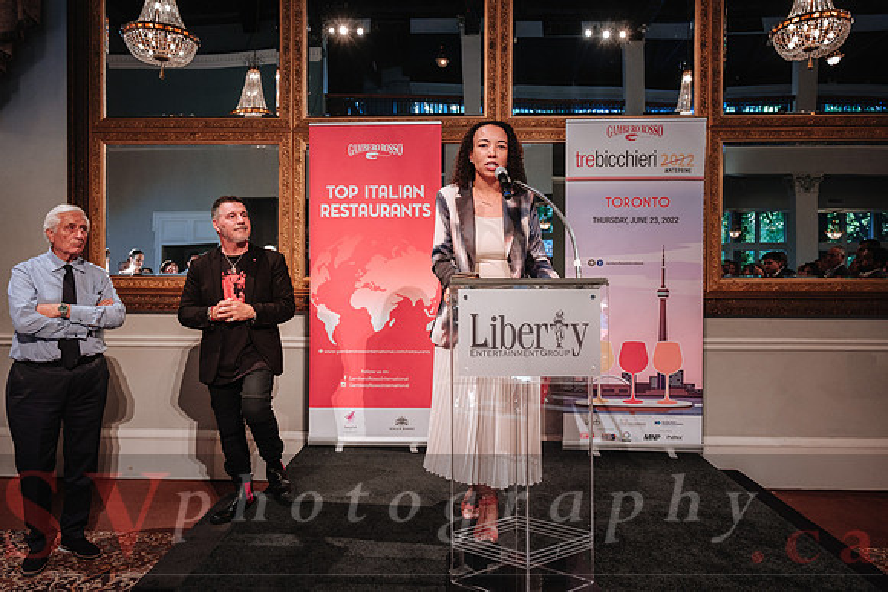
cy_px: 296
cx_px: 444
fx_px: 671
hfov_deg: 67.0
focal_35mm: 27
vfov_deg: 47.6
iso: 800
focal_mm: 18.2
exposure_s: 1/60
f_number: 5
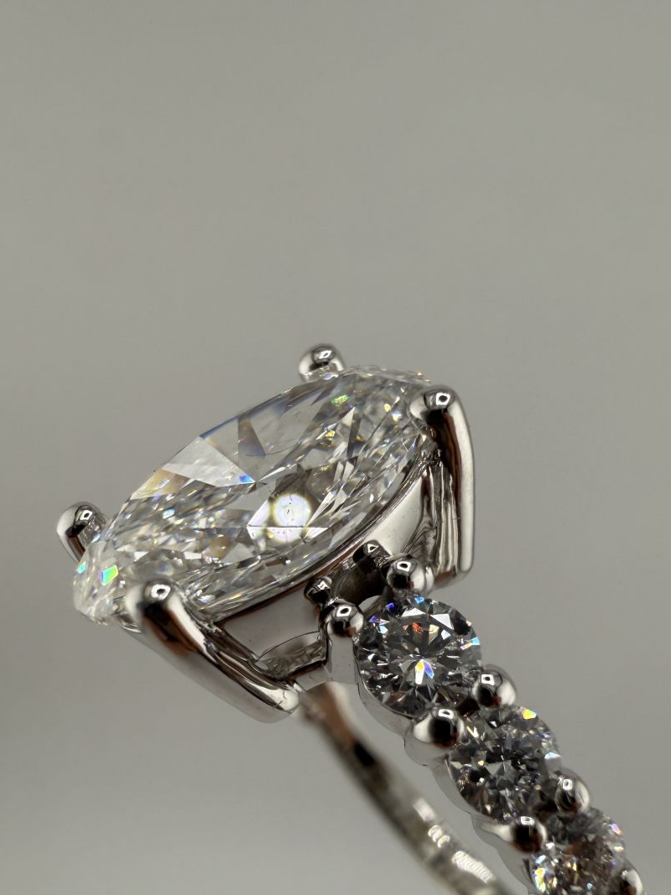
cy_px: 593
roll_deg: -6.1
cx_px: 401
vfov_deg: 50.5
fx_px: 931
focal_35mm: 36
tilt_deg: -26.7
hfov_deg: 39.5
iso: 40
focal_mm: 2.22
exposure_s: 1/2315
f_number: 2.2
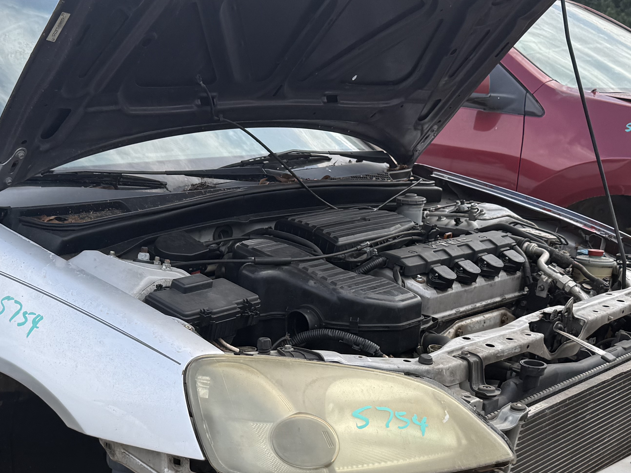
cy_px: 360
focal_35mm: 53
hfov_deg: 35.7
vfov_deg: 27.1
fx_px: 966
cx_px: 197
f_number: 1.78
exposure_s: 1/1005
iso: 80
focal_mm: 6.76
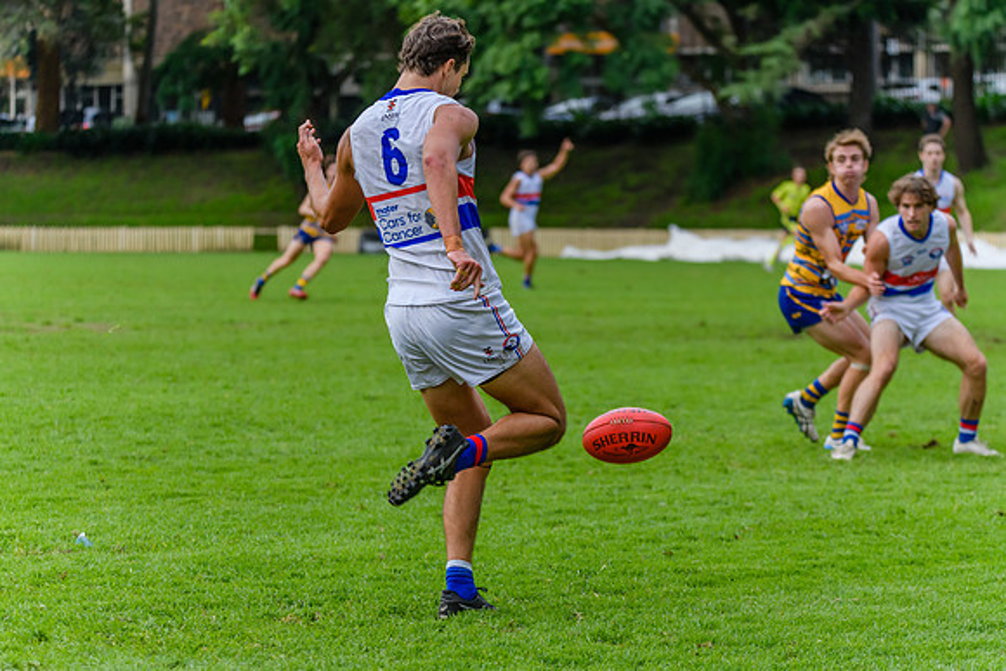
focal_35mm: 162
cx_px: 518
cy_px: 336
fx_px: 4531
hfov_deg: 12.7
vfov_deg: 8.5
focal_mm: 150
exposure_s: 1/1600
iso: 1400
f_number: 5
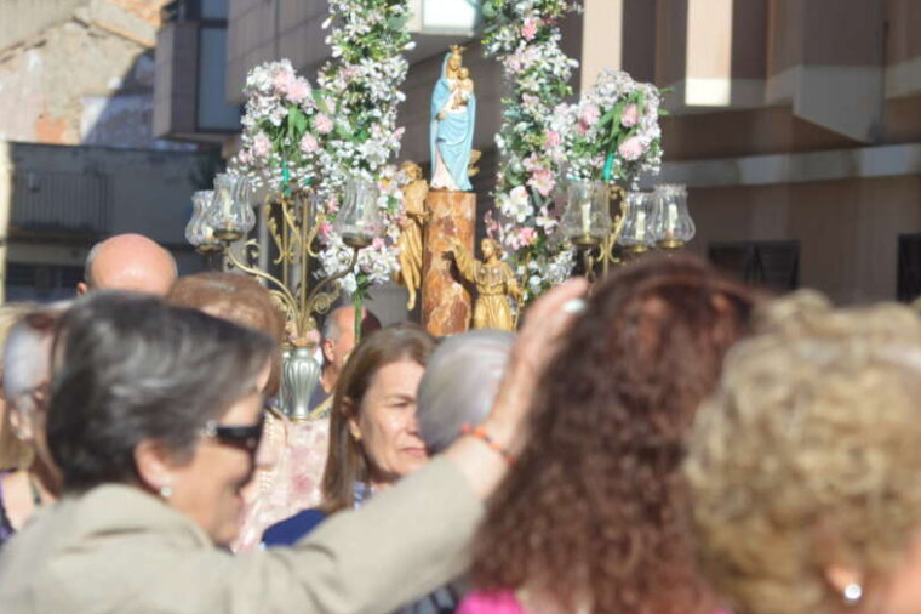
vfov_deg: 6.8
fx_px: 5165
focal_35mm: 202
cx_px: 559
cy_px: 283
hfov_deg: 10.2
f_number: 8
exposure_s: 1/250
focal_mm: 100
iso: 100
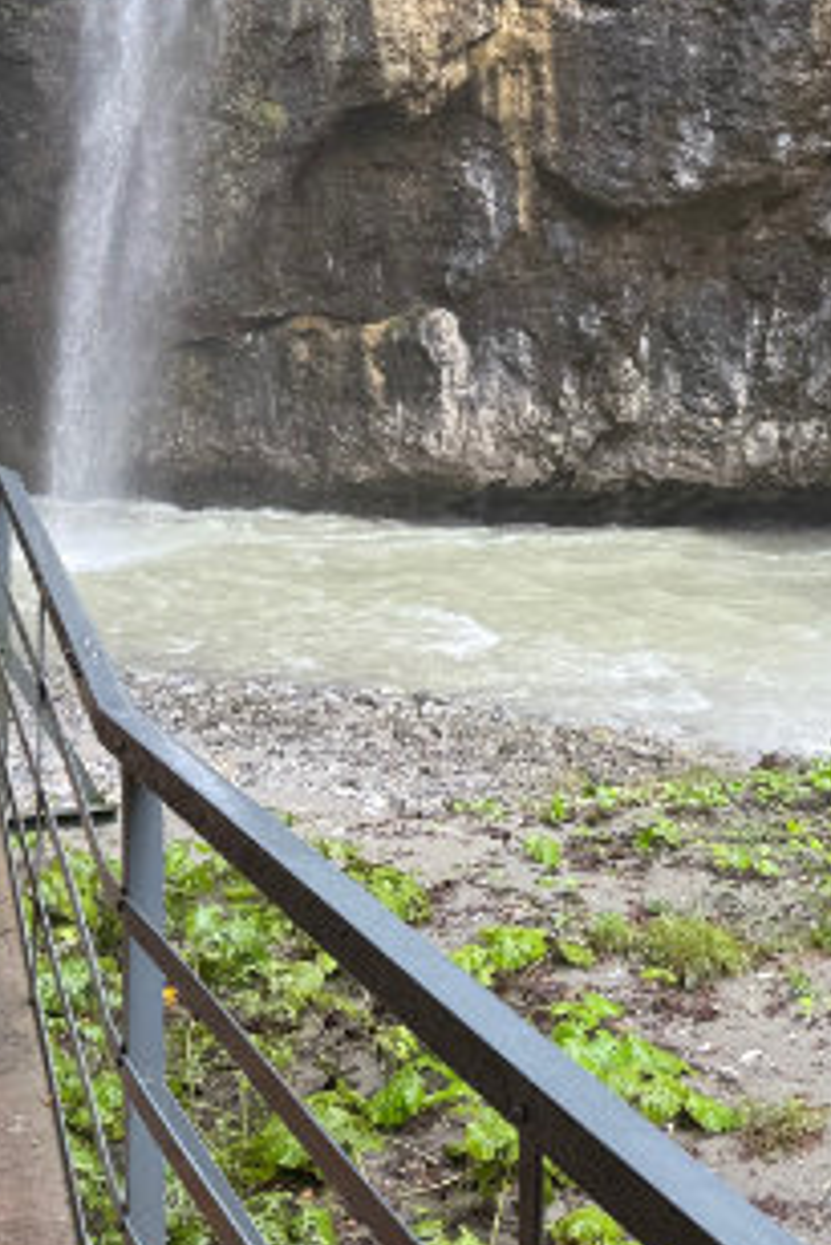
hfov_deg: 20.8
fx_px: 2248
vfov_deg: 29.9
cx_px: 584
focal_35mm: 65
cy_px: 182
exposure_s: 1/188
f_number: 1.8
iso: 64
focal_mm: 6.8
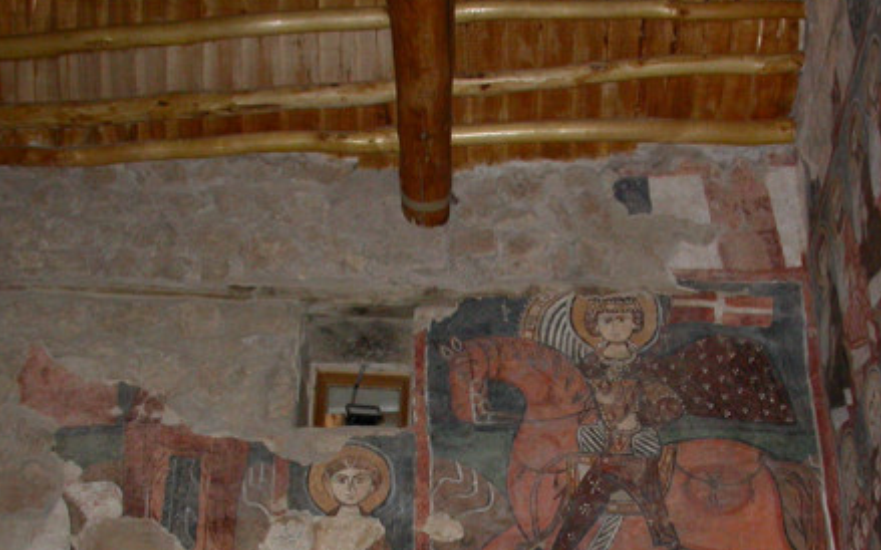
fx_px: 1440
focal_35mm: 60
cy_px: 462
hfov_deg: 33.9
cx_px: 544
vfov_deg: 21.3
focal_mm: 7.85
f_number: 2.6
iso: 200
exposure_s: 1/60
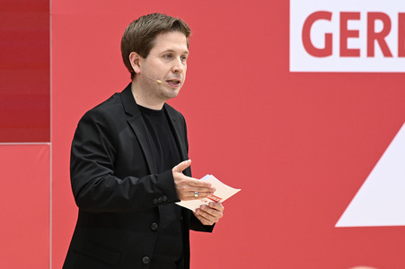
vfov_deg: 6.9
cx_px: 202
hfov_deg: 10.3
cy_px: 134
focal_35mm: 200
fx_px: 2248
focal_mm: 200
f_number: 5.6
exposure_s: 1/640
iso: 2500
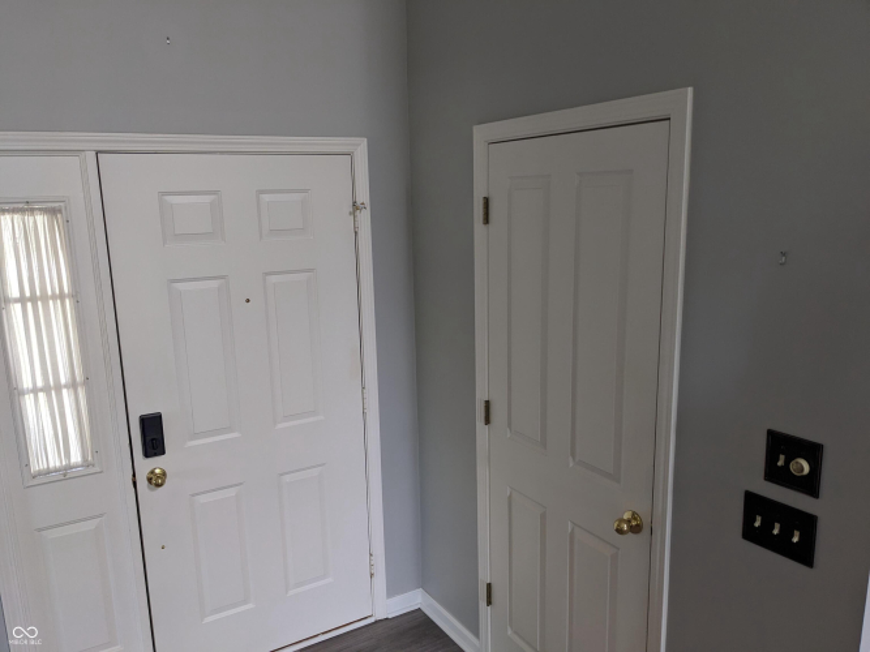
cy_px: 326
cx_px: 435
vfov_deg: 51.3
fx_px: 678
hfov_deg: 65.3
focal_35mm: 27
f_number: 1.73
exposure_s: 1/43
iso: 65
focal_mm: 4.38
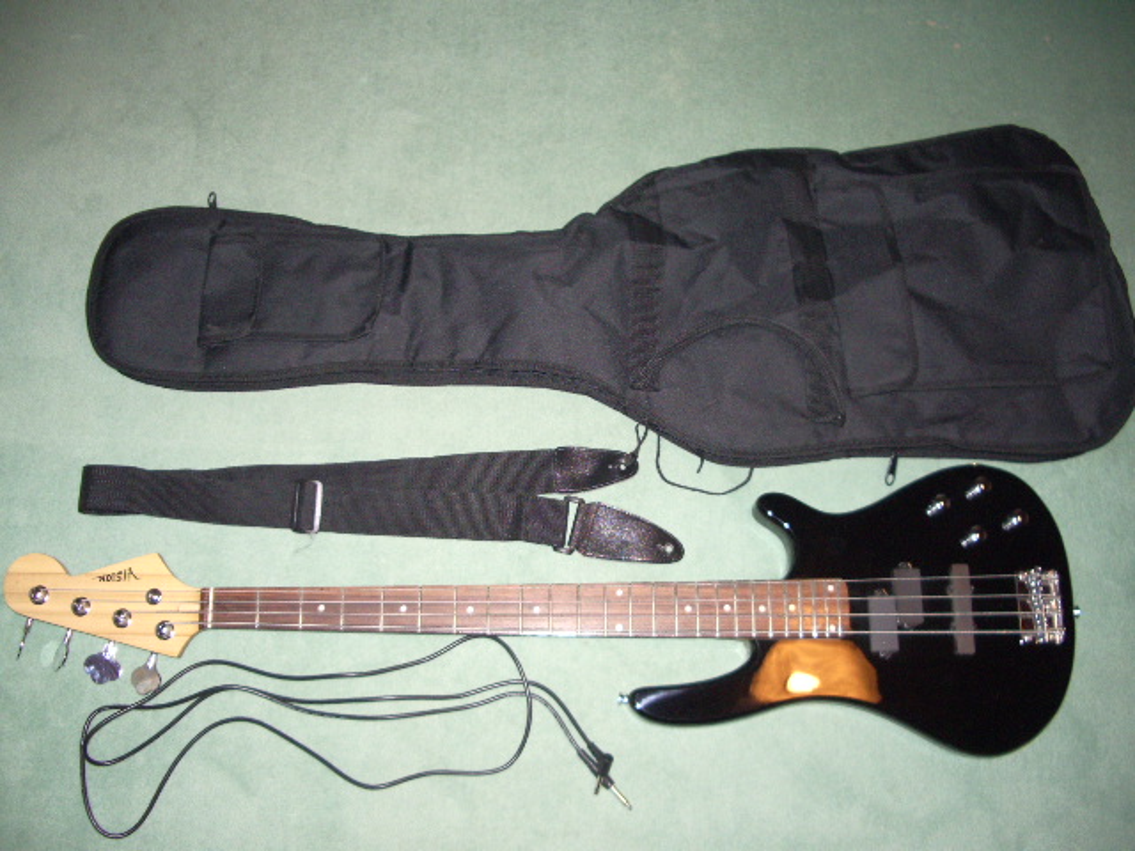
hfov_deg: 52.6
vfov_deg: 40.7
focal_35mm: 35
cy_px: 426
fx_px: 1148
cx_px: 568
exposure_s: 1/40
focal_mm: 5.8
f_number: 2.6
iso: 160
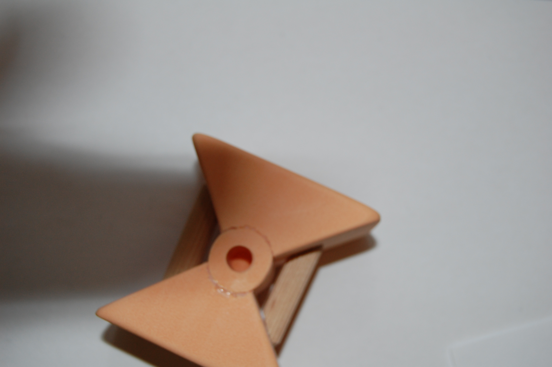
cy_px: 184
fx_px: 873
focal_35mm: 57
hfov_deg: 35.1
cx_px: 276
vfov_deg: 23.7
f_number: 4.8
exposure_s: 1/60
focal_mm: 38
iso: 320
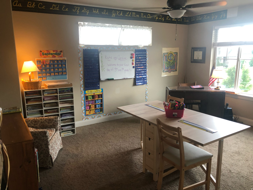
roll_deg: +0.1
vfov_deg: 49.7
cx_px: 126
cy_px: 95
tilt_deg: -12.3
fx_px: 205
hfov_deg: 63.4
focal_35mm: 28
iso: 40
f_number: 1.8
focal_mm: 3.99
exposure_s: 1/15
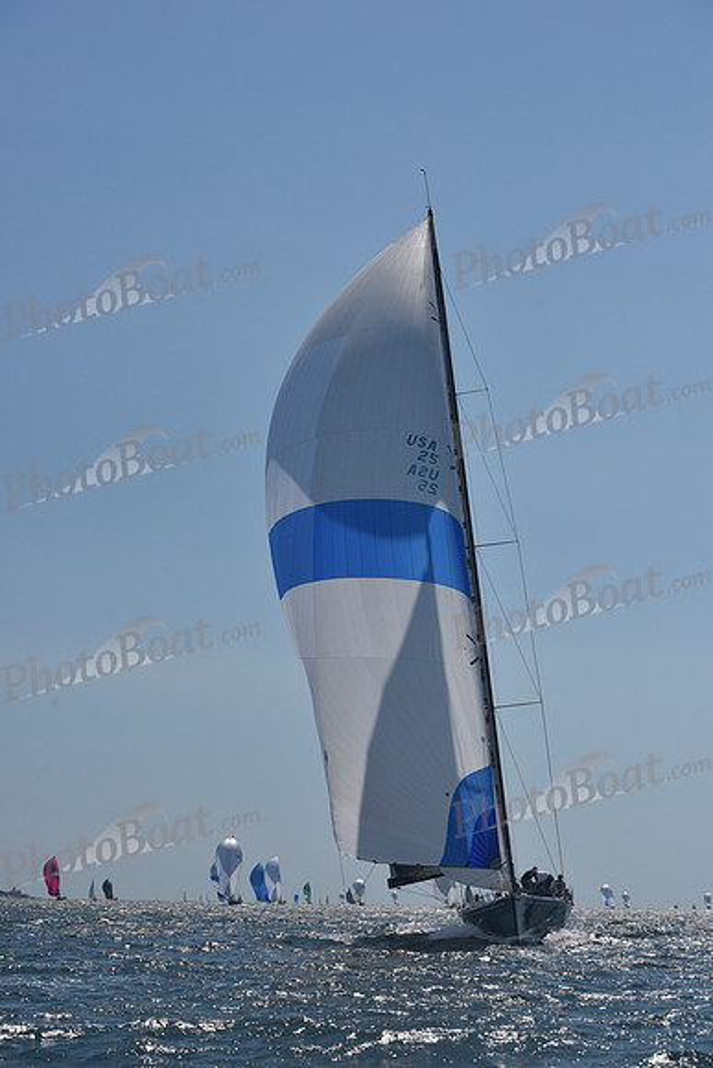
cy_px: 534
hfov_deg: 19.5
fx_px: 2078
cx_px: 356
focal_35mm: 70
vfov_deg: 28.8
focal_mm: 70
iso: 250
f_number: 8
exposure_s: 1/1250
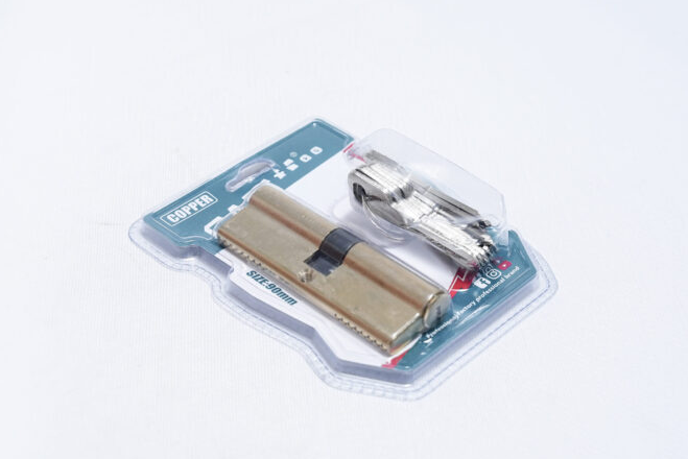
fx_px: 1300
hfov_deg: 29.6
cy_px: 223
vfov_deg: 20.0
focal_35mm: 68
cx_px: 353
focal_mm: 64
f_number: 9
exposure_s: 1/200
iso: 3200
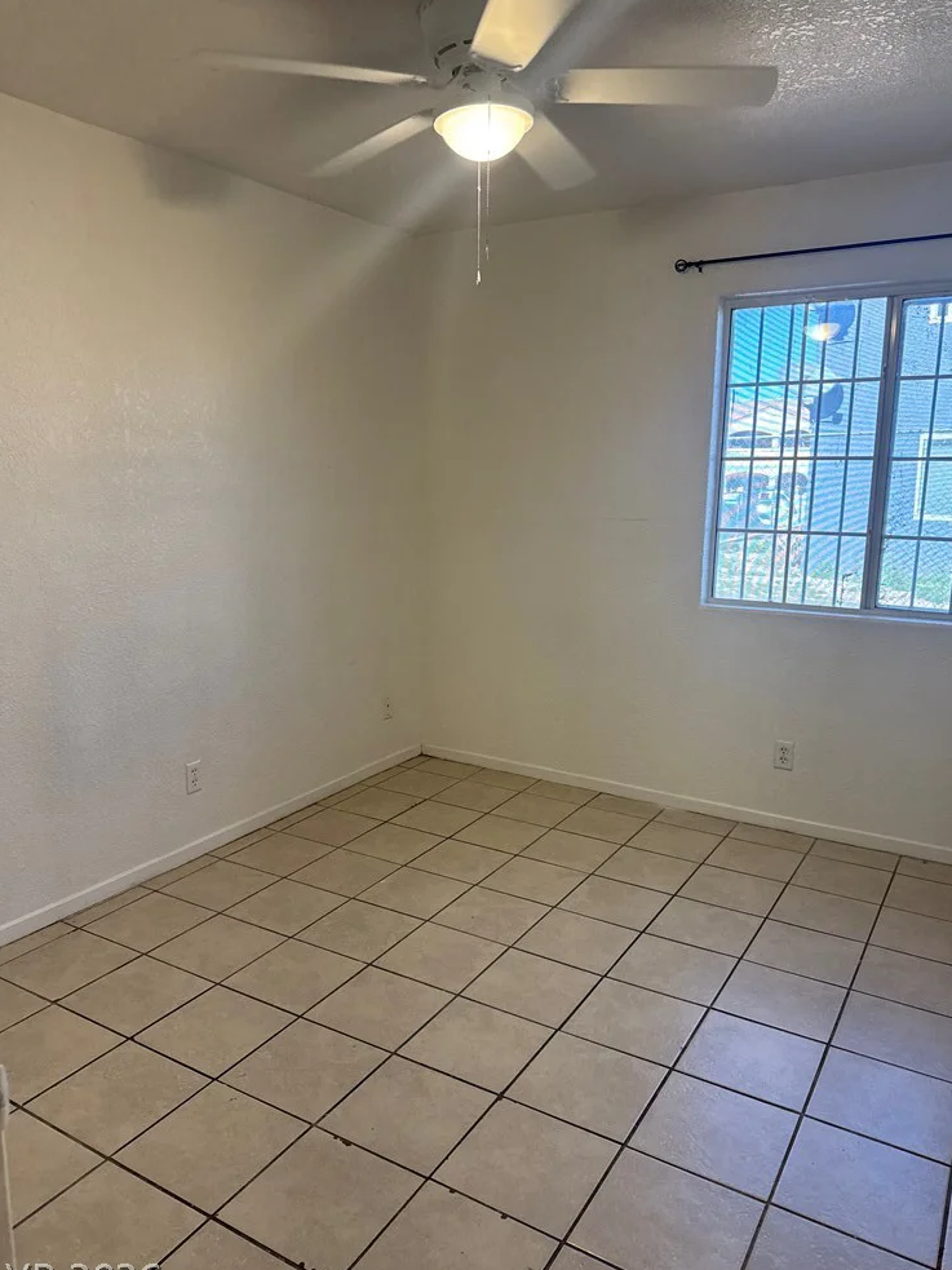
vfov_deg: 69.4
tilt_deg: -11.0
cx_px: 471
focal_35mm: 25
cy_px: 646
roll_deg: -2.5
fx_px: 917
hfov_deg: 54.9
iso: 200
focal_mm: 6.76
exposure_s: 1/120
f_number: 1.78
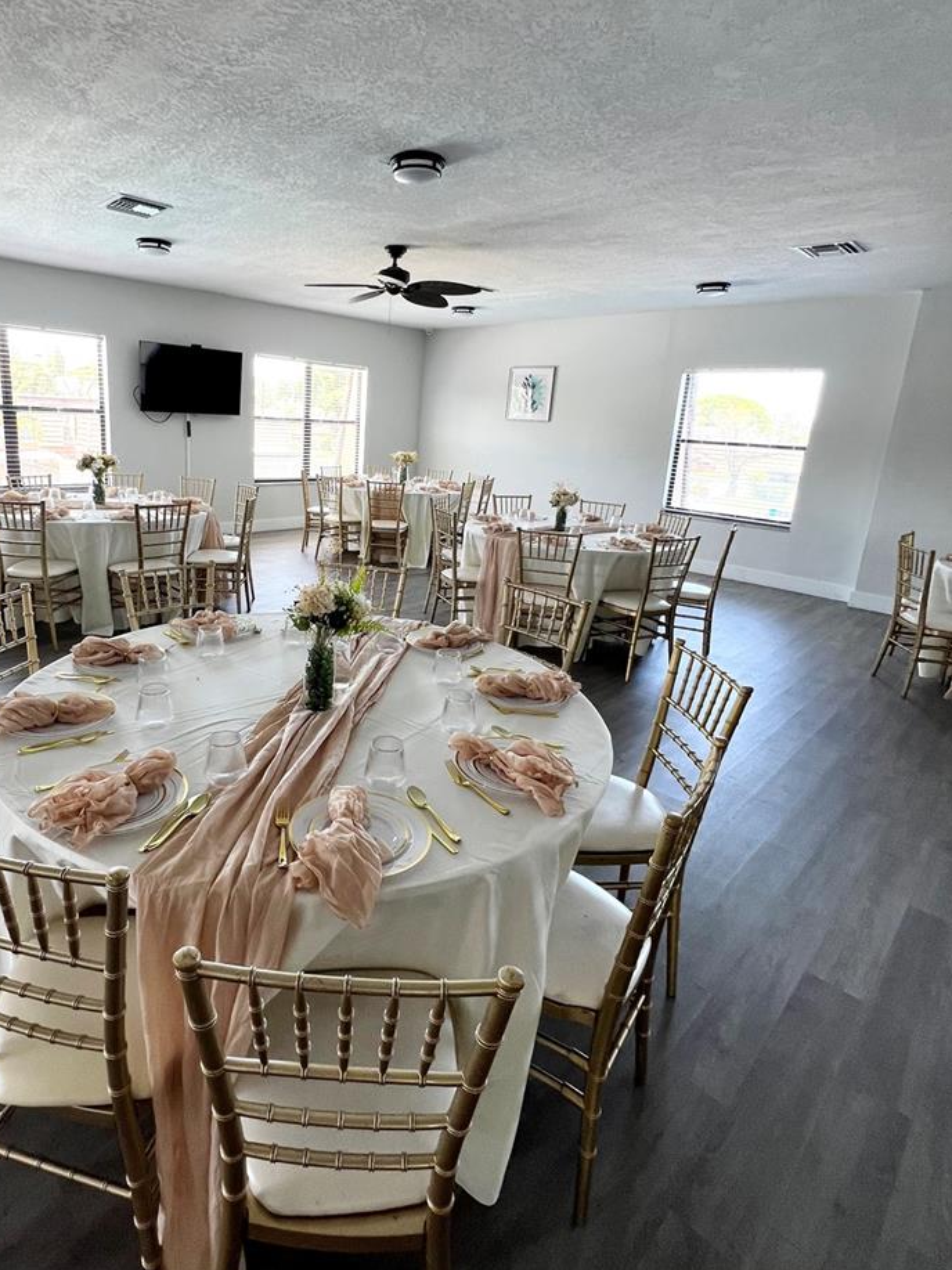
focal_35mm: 17
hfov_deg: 73.6
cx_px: 363
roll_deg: -3.2
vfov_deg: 90.9
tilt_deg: -13.3
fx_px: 624
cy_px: 587
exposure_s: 1/99
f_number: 1.8
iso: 100
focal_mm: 1.57
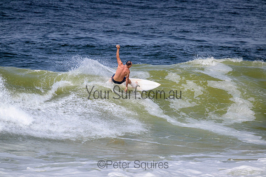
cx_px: 133
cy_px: 88
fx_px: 5912
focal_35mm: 800
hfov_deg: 2.6
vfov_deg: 1.7
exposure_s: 1/2000
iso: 560
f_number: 11
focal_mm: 800
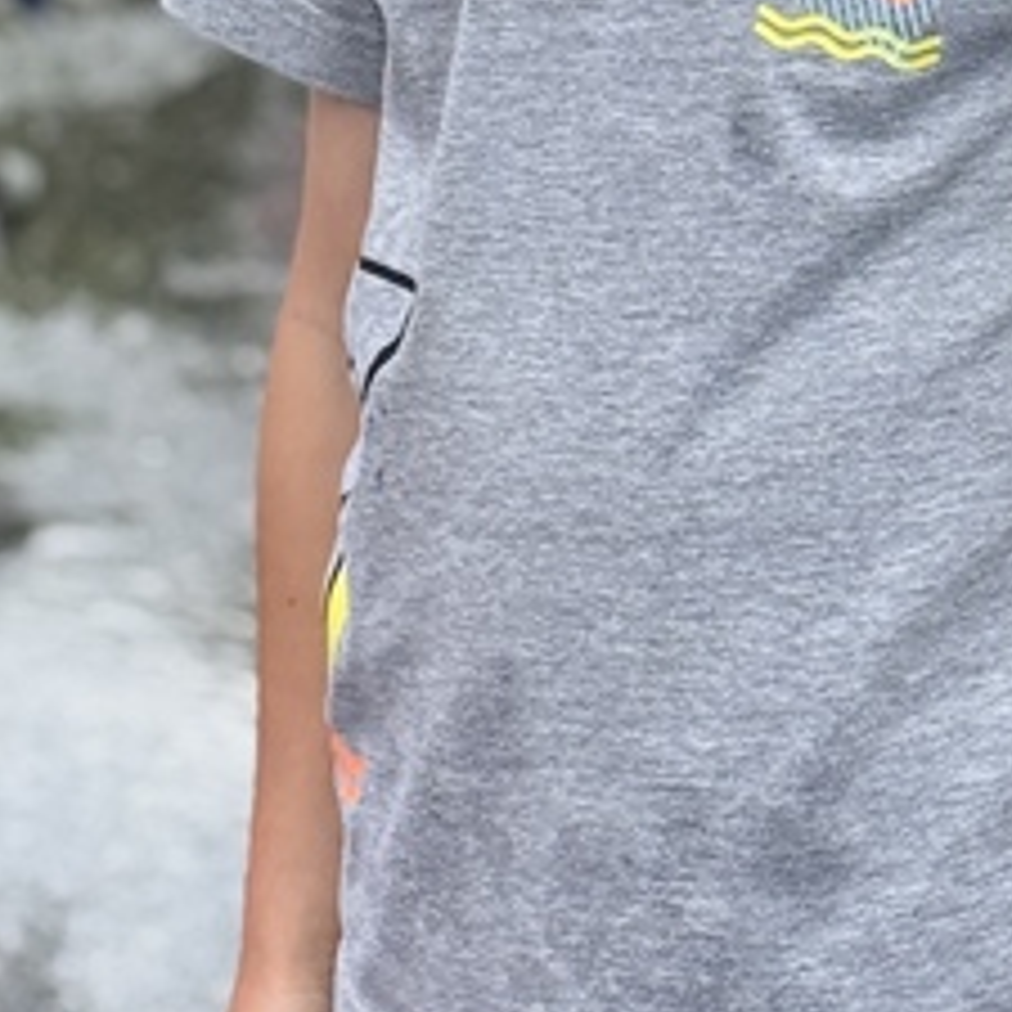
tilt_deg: -9.8
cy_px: -148
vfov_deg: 9.0
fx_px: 6384
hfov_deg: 9.0
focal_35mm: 193
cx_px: -153
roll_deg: +1.7
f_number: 1.78
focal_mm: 6.76
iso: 64
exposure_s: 1/1597
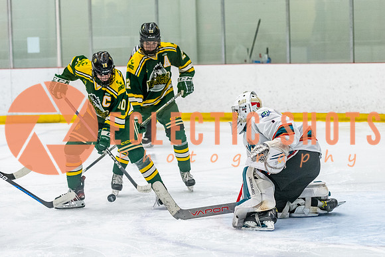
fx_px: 1366
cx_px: 226
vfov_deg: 10.7
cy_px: 128
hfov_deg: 16.0
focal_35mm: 128
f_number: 2.8
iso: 4000
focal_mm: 86
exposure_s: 1/800
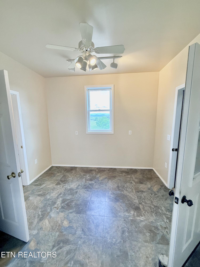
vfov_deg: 102.1
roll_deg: +0.3
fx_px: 108
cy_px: 134
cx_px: 100
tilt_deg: -6.3
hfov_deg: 85.7
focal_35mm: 14
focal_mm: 2.22
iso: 250
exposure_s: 1/120
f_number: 2.2
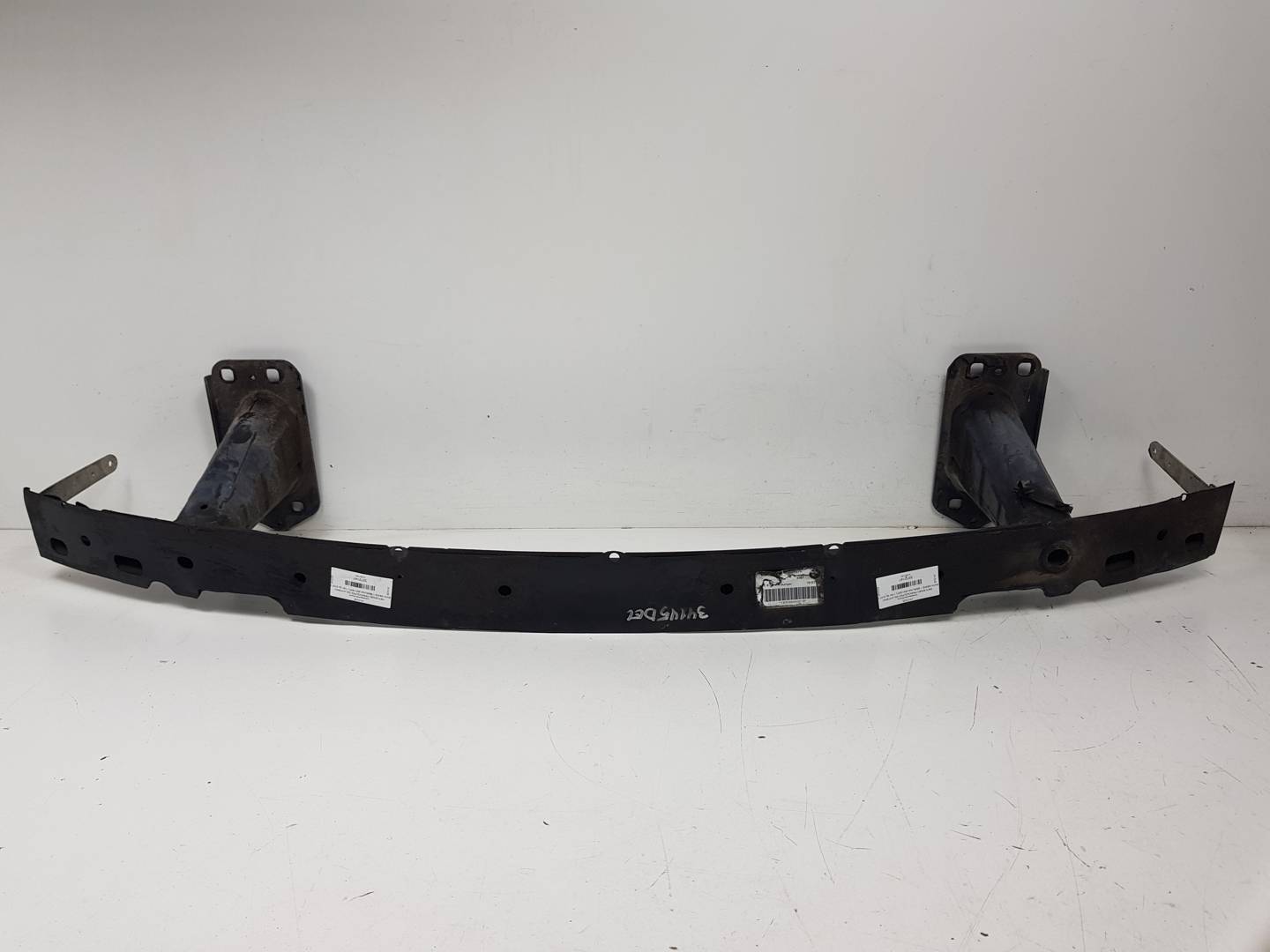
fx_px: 954
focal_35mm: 26
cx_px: 635
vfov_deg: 53.1
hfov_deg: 67.3
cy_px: 476
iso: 40
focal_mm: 4.2
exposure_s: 1/363
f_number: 1.7
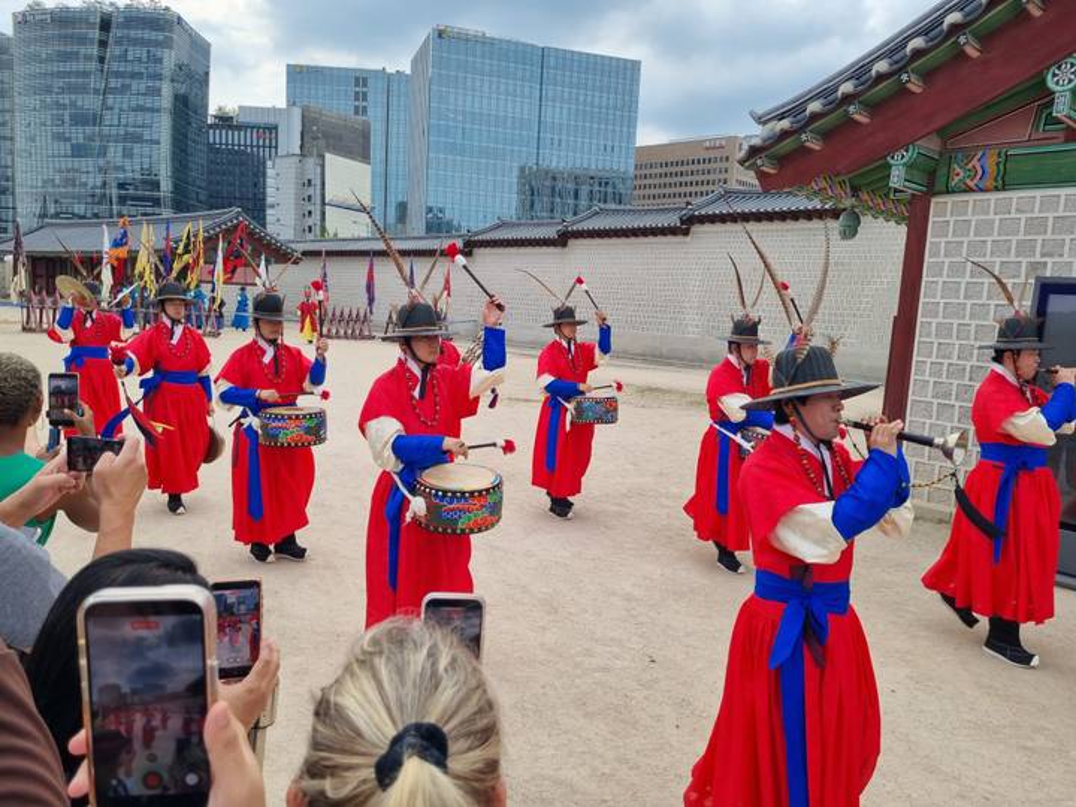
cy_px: 404
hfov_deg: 67.3
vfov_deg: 53.1
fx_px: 808
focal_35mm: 26
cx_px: 538
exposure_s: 1/1864
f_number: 1.8
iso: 50
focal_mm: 5.4
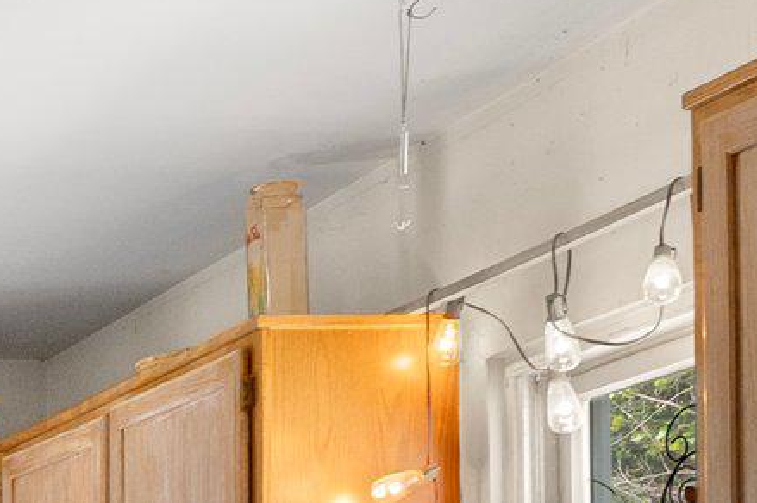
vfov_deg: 11.5
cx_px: -714
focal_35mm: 112
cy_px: 848
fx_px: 2353
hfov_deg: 15.1
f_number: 9
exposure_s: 1/3
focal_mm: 16
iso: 100
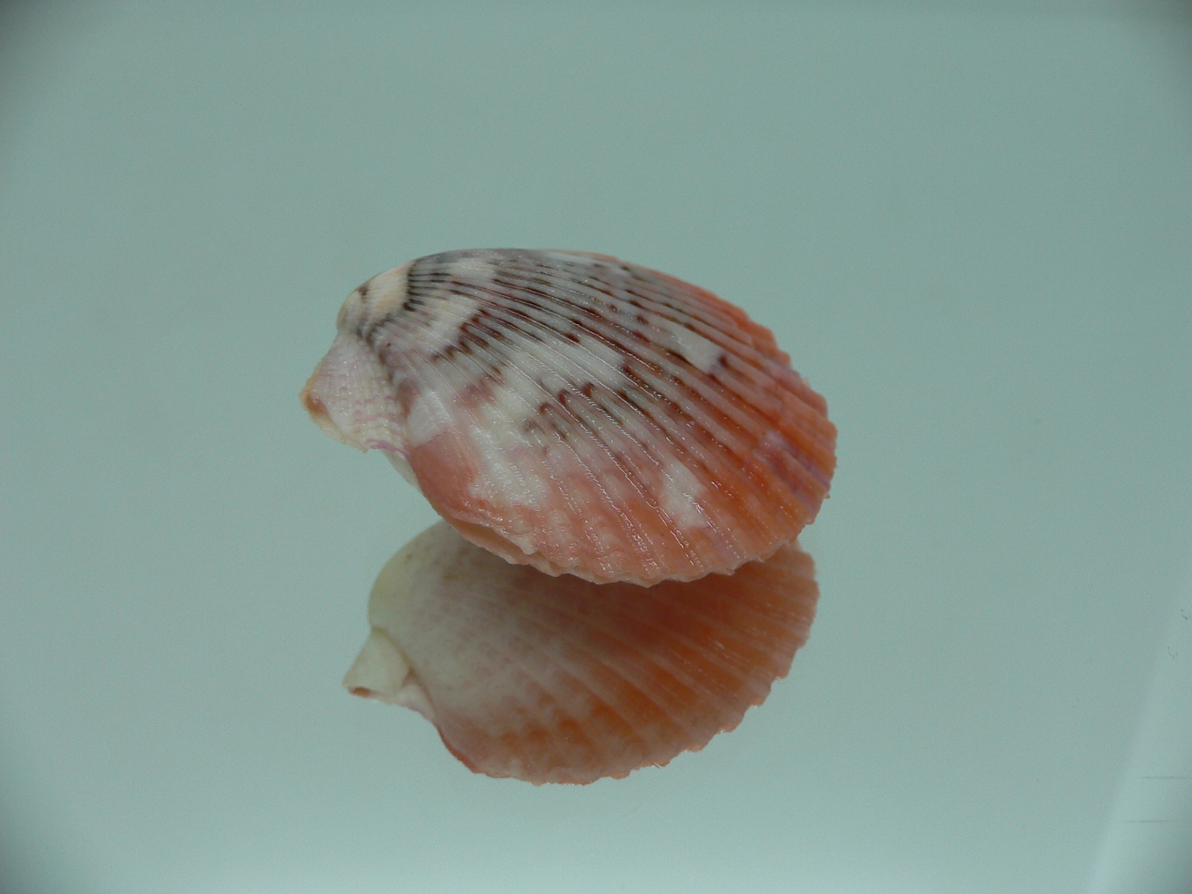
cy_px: 447
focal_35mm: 35
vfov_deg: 40.7
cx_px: 596
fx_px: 1205
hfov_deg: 52.6
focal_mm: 4.6
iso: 80
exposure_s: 1/60
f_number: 2.8
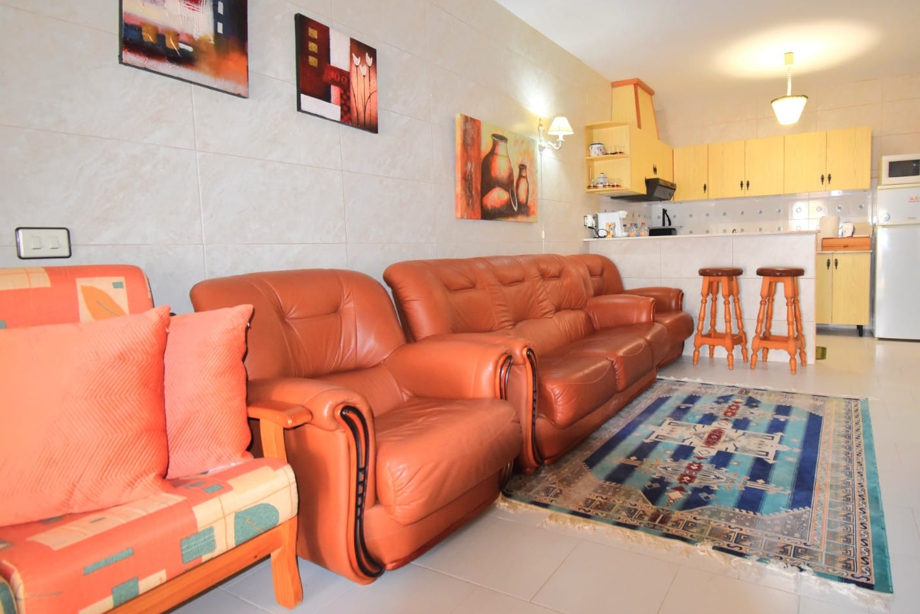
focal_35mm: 19
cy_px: 296
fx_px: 486
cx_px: 569
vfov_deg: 64.6
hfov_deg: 85.4
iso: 800
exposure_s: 1/80
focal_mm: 10
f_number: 4.5
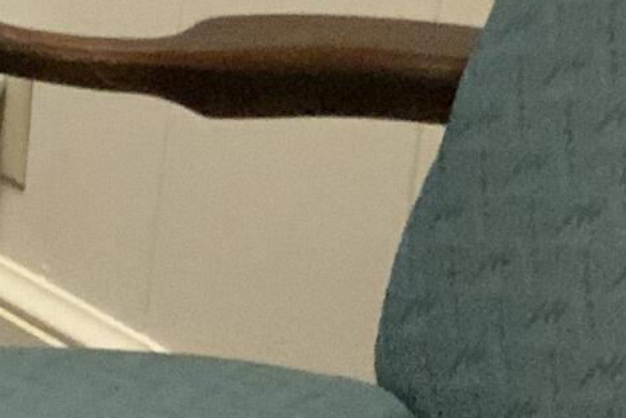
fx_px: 3357
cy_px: -397
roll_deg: -1.0
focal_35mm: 193
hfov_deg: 9.2
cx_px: -1042
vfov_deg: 6.9
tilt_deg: -16.2
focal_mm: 3
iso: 320
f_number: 1.8
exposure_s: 1/40
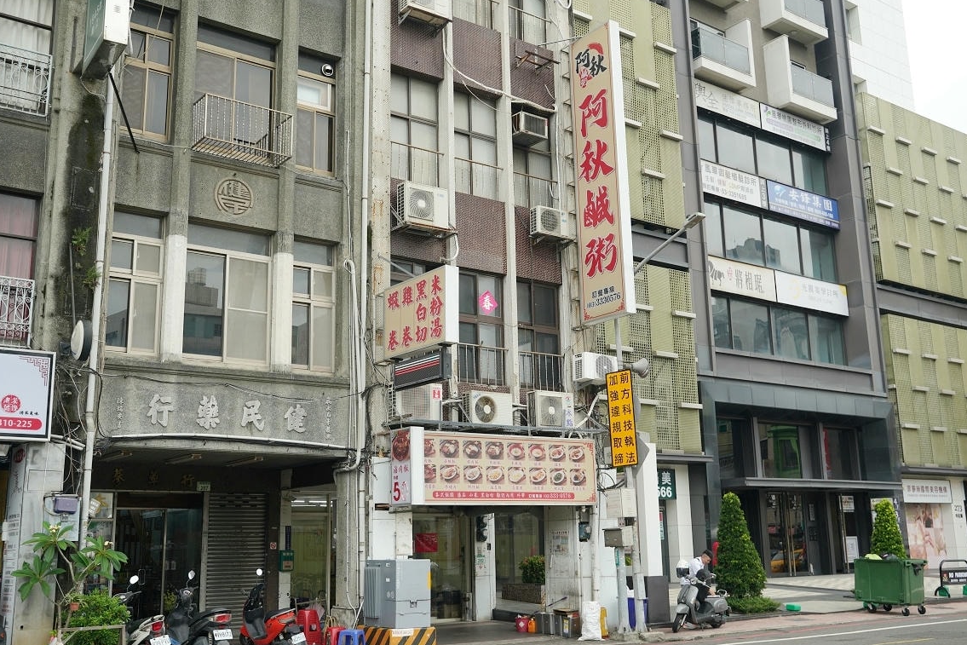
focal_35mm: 37
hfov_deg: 51.9
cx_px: 487
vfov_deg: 36.0
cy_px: 317
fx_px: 994
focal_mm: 35
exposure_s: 1/160
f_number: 4
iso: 160
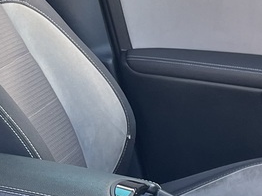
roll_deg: +0.8
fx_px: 1081
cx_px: 40
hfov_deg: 13.7
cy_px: 146
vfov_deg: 10.3
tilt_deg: -12.5
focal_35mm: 143
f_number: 1.6
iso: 80
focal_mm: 4.2
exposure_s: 1/121
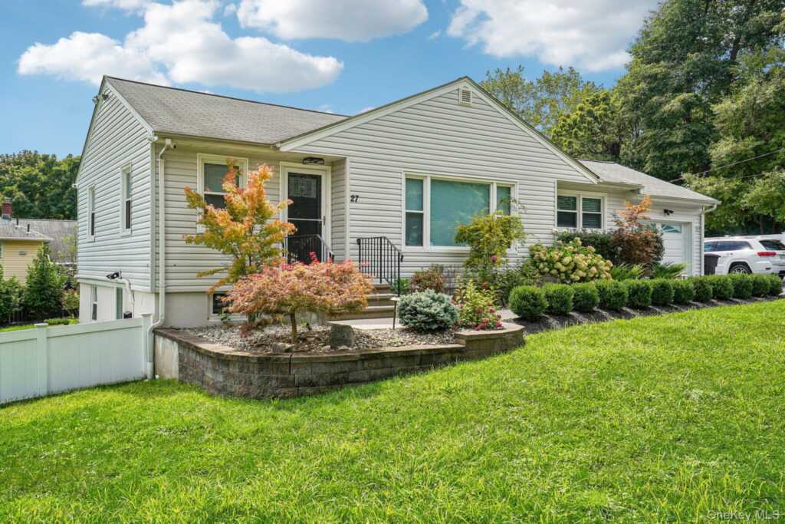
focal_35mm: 30
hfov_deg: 61.9
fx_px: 654
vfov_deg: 43.6
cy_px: 262
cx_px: 392
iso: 100
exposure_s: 1/250
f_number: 8
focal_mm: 30
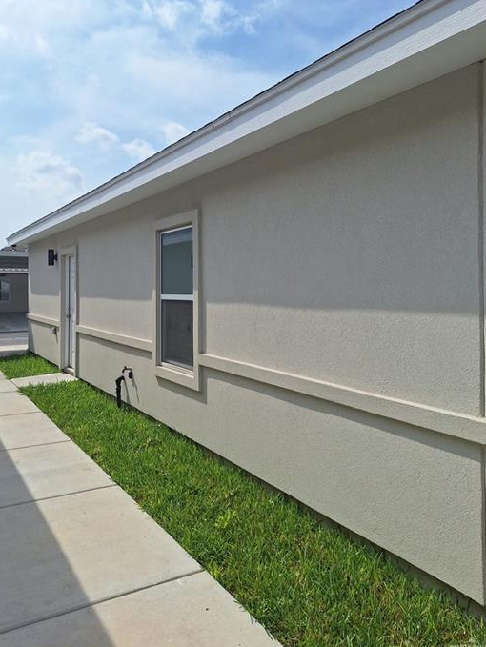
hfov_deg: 53.0
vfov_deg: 67.1
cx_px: 224
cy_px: 293
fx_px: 486
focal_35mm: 26
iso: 40
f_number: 1.8
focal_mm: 5.54
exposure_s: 1/5952
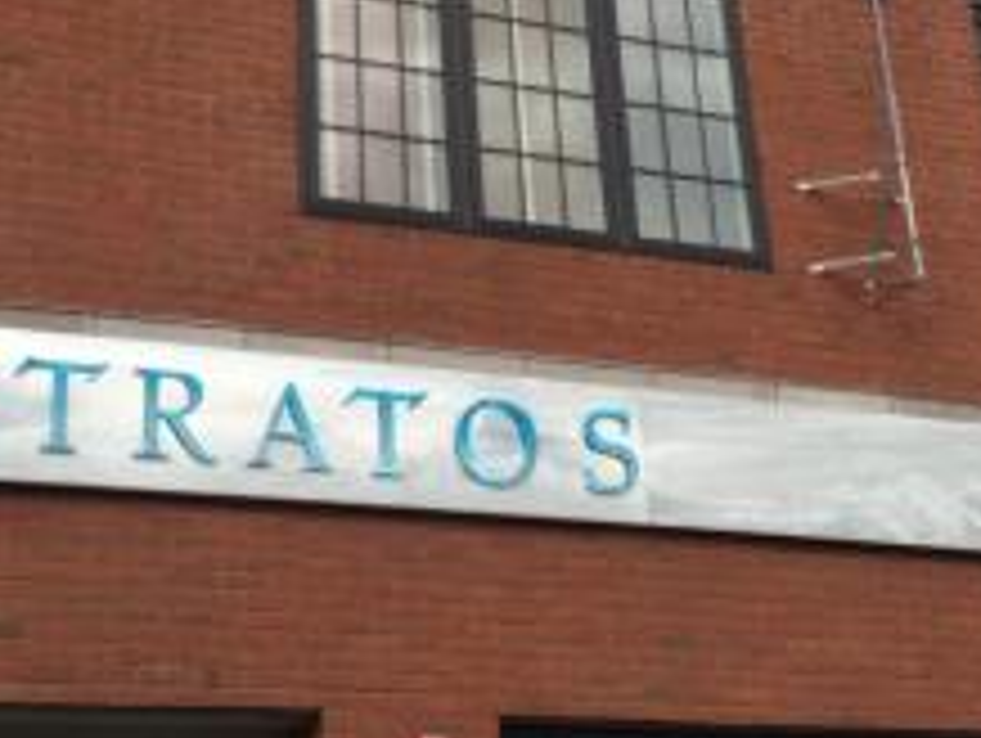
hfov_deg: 25.3
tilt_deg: +29.8
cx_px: 508
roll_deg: +5.7
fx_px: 2185
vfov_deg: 18.3
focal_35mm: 77
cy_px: -112
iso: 32
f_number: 2.2
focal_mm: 4.15
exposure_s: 1/1709
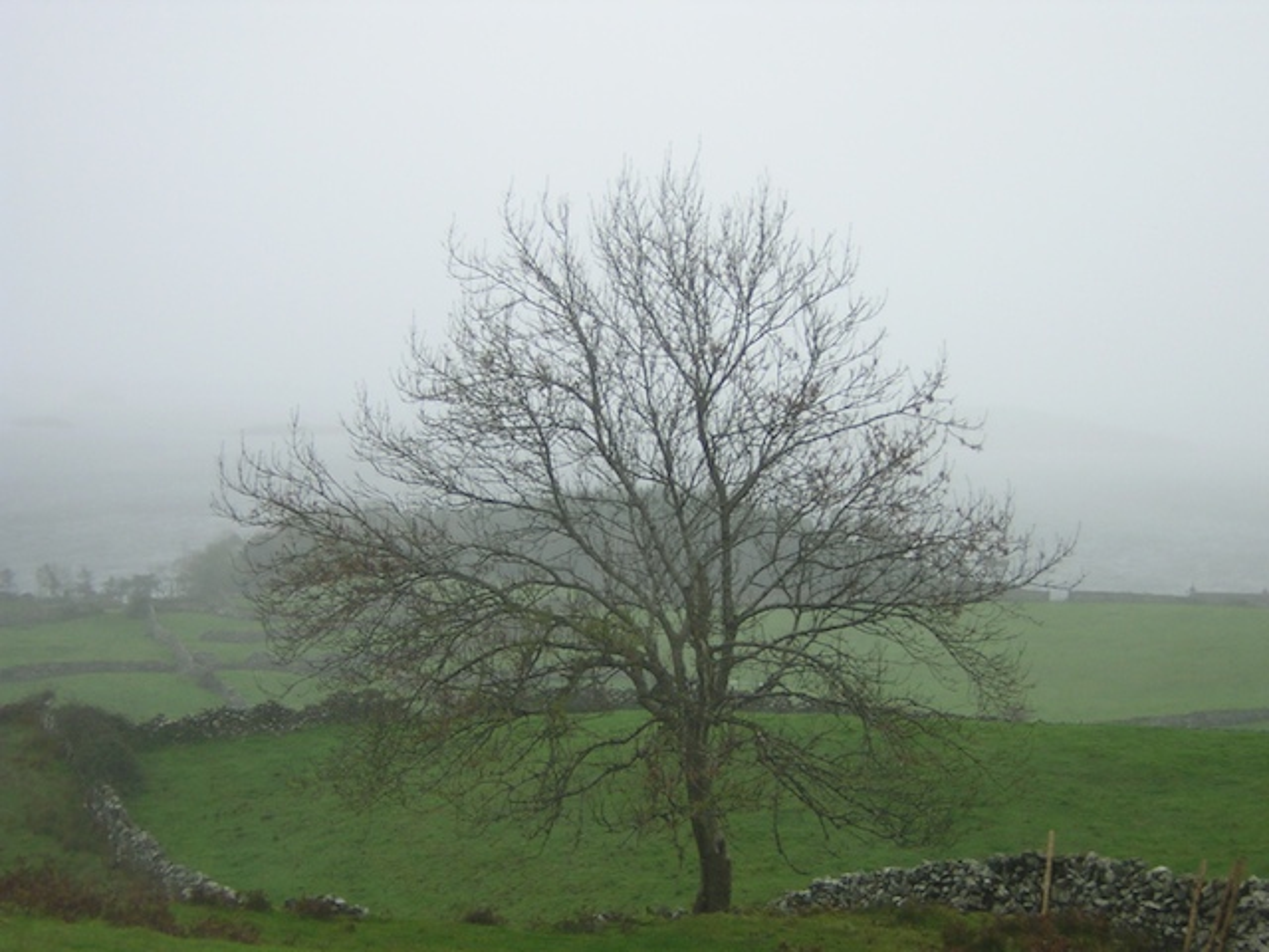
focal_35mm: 81
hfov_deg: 24.1
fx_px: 2969
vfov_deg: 18.2
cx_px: 634
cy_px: 476
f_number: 4
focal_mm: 10.6
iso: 100
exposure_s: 1/99.4
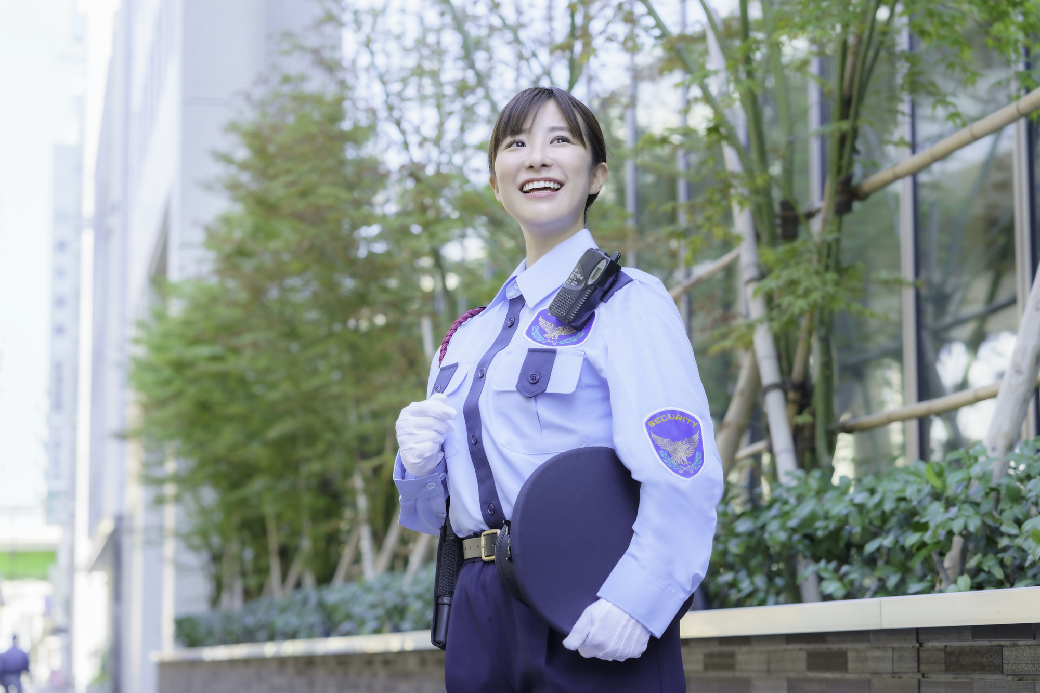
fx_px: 2455
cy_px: 346
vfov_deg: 16.1
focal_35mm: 85
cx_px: 520
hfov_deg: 23.9
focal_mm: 85
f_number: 4.5
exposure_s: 1/250
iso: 400
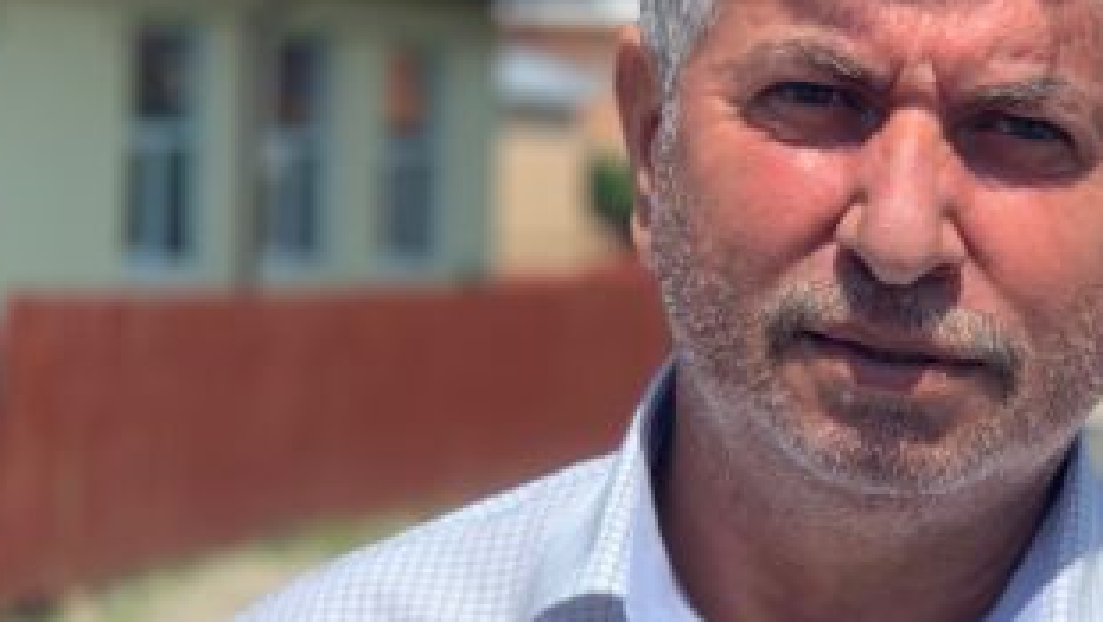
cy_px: 514
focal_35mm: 137
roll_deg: -2.2
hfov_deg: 15.5
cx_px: 943
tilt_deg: -3.9
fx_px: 4010
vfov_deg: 8.9
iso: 16
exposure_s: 1/1410
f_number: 2.4
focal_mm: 6
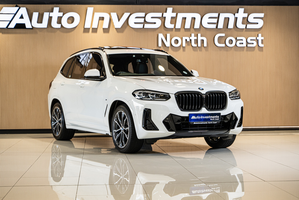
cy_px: 100
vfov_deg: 18.2
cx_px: 150
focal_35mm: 75
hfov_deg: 27.0
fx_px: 623
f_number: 4
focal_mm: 75
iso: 640
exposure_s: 1/200
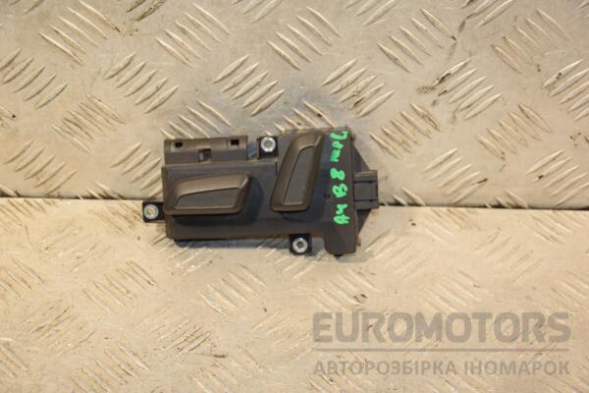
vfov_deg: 14.7
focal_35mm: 93
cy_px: 196
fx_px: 1521
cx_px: 294
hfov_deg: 21.9
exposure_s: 1/200
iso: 800
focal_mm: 62
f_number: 5.3
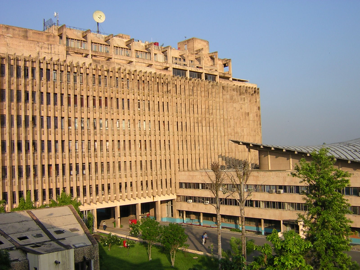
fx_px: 374
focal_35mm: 36
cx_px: 180
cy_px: 135
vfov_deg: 39.7
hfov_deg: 51.4
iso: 100
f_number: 5.2
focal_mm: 4.7
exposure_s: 1/233
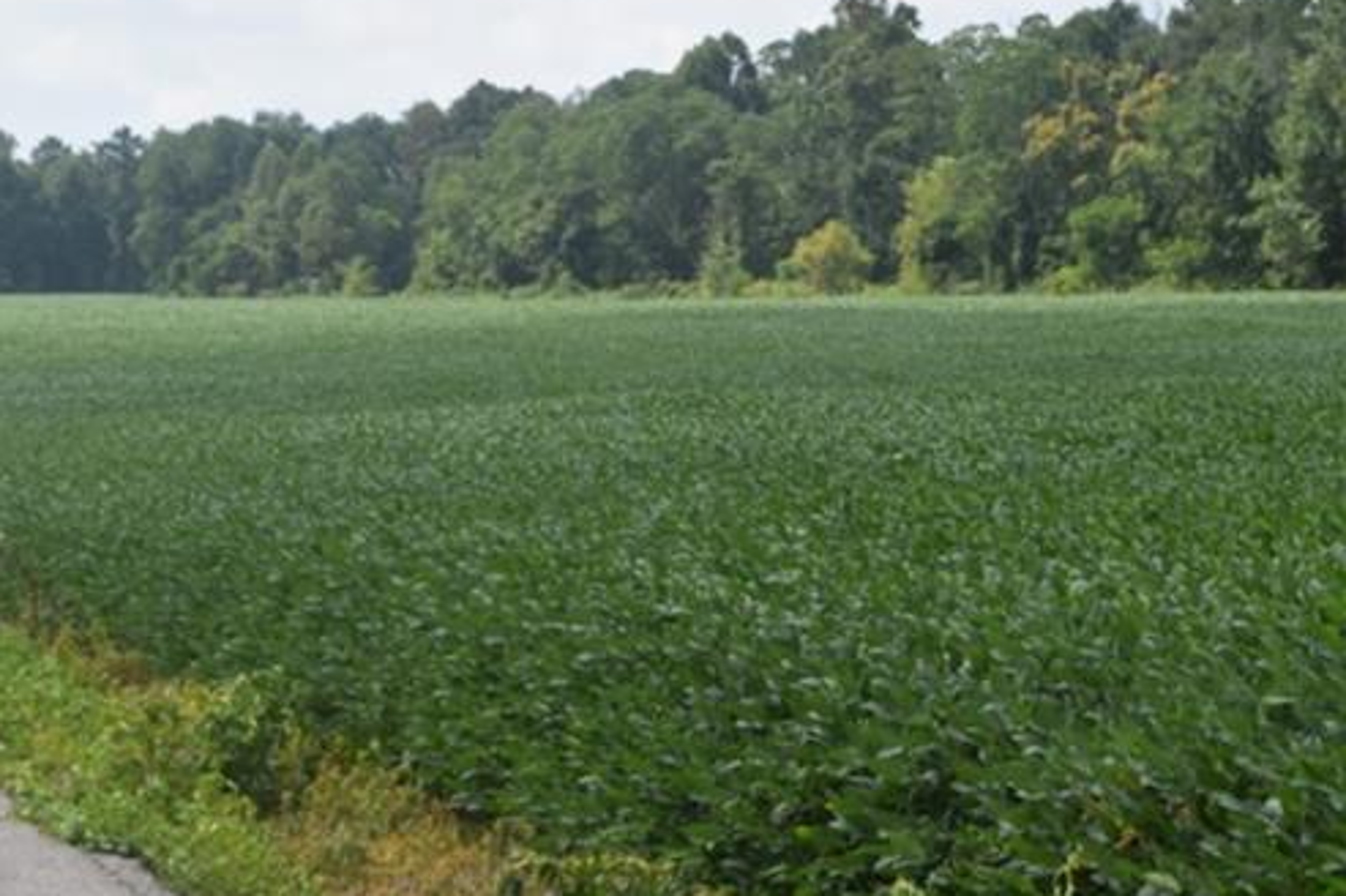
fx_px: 3960
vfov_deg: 12.8
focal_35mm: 106
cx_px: 912
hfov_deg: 19.2
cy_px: 60
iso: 100
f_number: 11
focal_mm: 34
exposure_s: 1/200
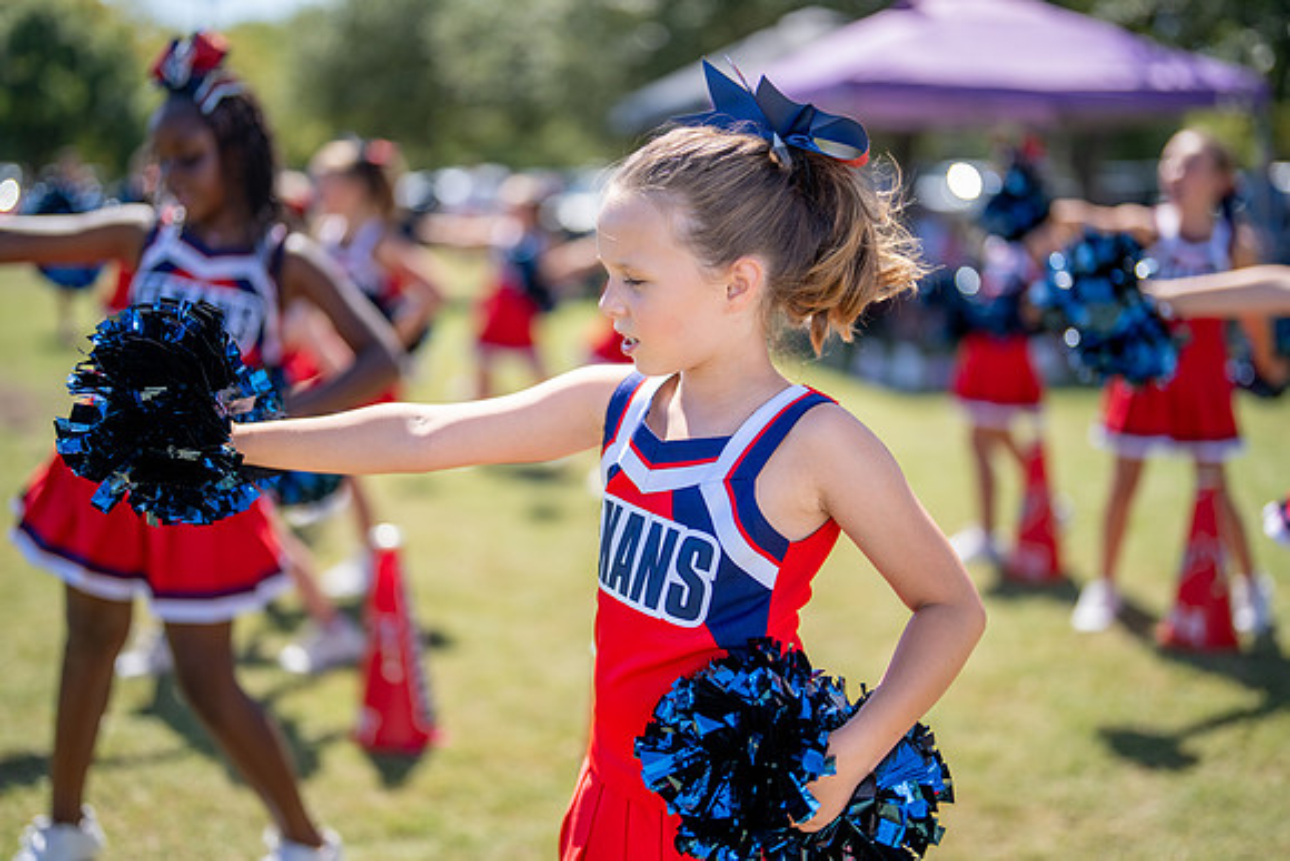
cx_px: 645
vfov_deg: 26.9
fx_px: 1799
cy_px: 431
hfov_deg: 39.5
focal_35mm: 50
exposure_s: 1/8000
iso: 160
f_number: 1.2
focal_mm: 50
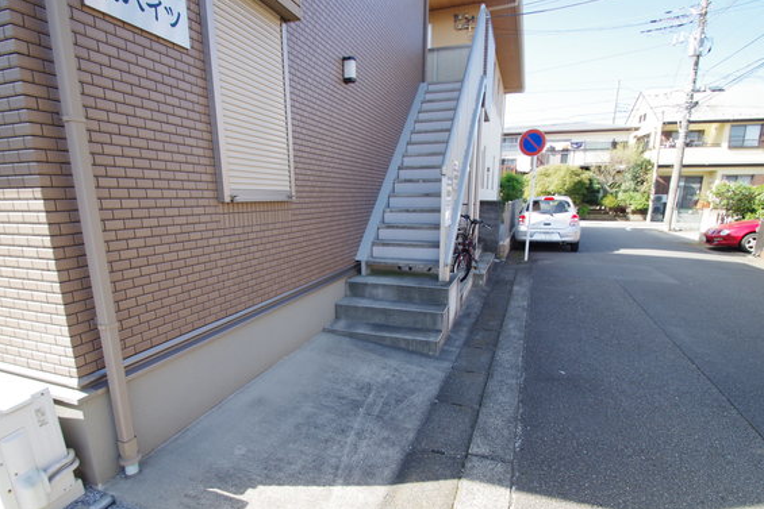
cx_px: 385
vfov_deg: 70.2
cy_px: 283
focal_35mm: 17
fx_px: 361
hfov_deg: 93.3
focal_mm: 10
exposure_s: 1/160
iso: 200
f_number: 6.3
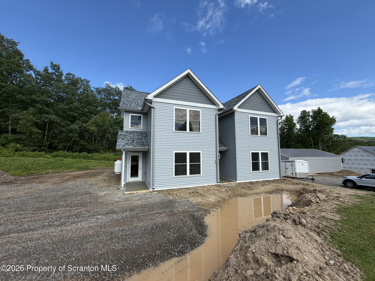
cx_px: 188
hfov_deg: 102.1
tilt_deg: +4.2
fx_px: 152
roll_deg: +0.9
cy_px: 140
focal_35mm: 14
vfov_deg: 85.7
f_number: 2.2
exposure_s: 1/770
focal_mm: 2.22
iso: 32
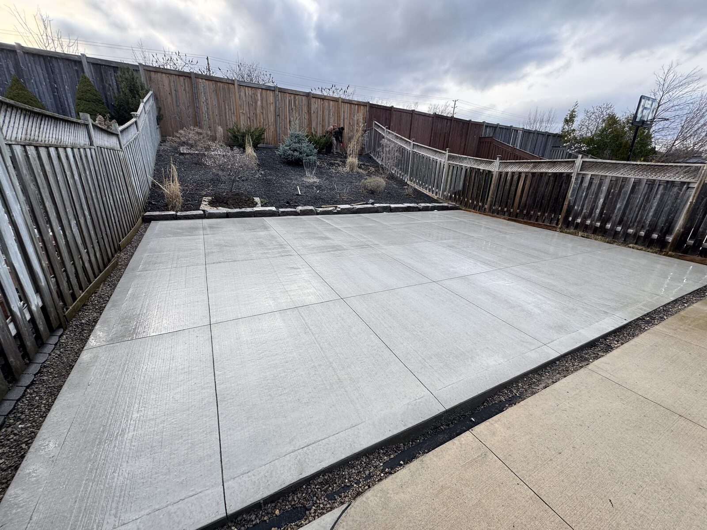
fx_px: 286
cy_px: 265
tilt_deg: -19.6
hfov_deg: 102.1
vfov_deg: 85.7
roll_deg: -2.0
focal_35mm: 14
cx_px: 354
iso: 64
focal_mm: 2.22
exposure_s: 1/99
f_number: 2.2
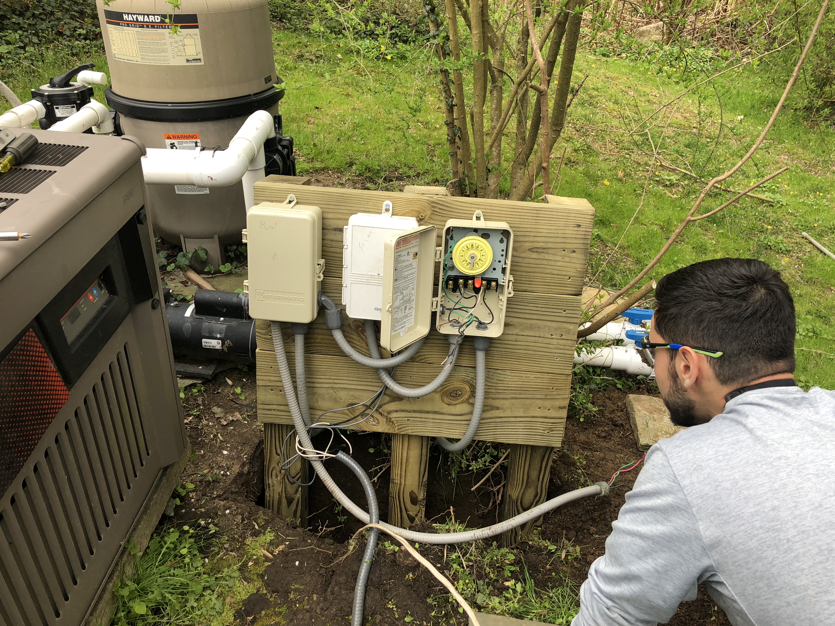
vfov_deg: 49.7
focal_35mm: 28
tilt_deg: -33.5
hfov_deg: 63.4
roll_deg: -1.6
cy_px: 313
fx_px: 675
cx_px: 418
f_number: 1.8
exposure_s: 1/343
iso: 20
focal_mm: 4
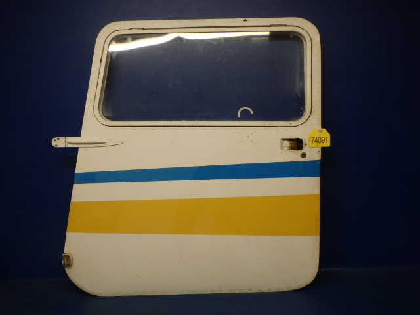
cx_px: 210
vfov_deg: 49.7
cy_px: 158
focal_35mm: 28
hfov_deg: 63.4
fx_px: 340
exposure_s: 1/50
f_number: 3.9
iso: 200
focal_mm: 5
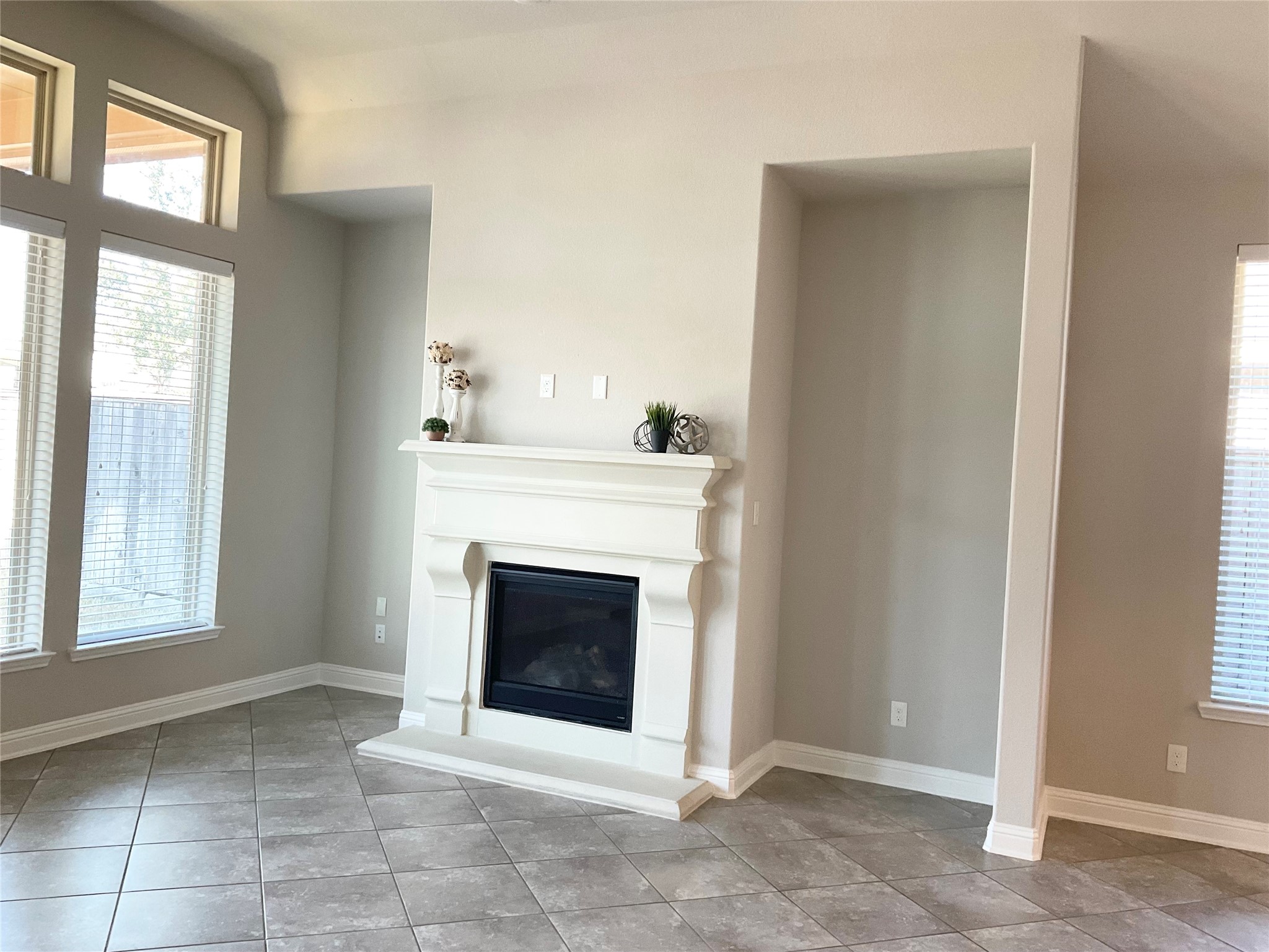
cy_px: 476
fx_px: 1063
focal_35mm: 29
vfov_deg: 48.2
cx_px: 634
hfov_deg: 61.7
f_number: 1.8
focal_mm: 3
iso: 80
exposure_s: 1/60
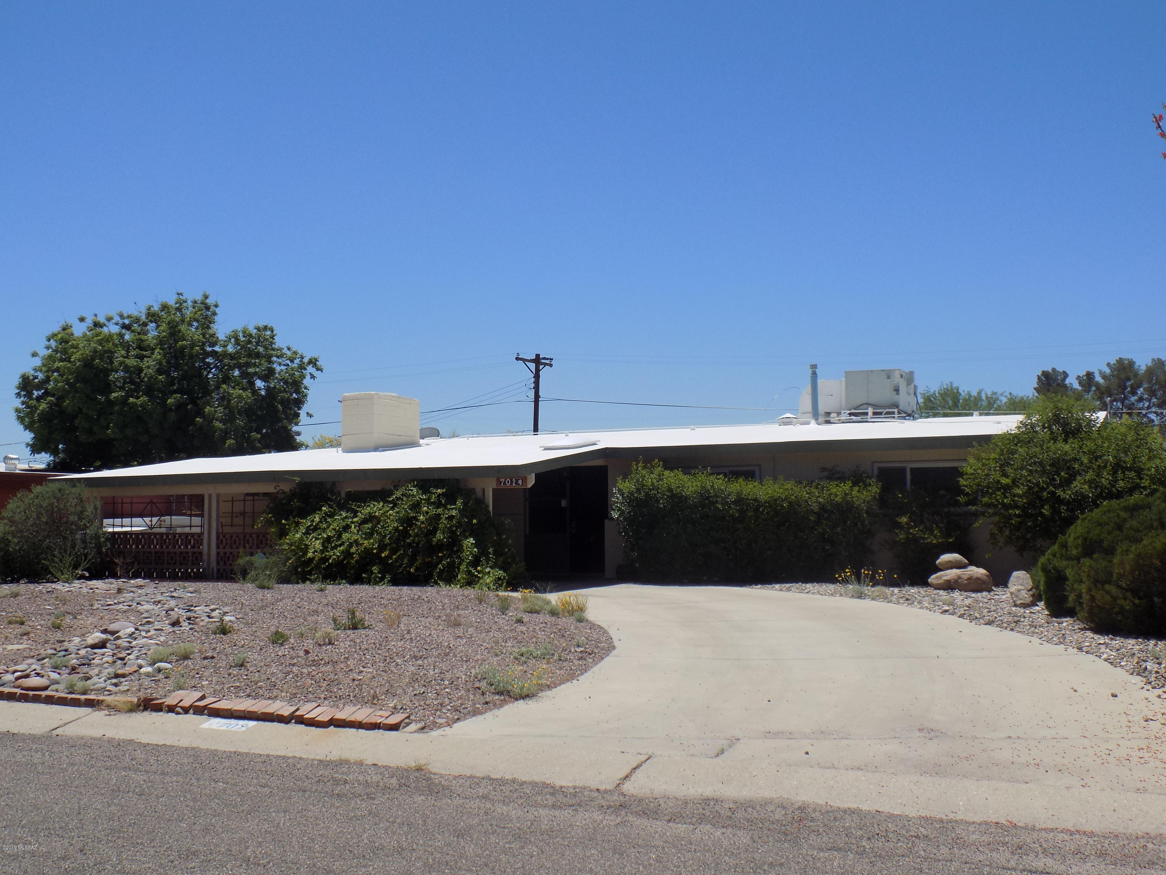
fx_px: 1246
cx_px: 583
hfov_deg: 50.1
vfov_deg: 38.7
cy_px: 438
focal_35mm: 37
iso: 80
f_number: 11.2
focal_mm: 6.6
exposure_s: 1/160
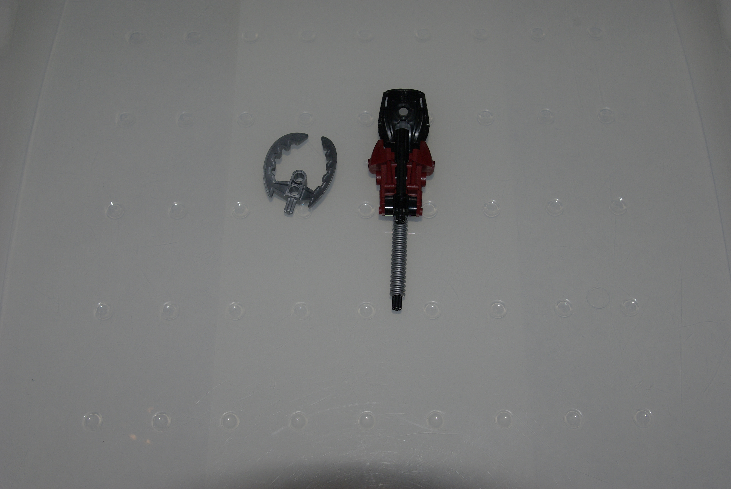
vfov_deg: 29.0
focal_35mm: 46
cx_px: 366
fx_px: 945
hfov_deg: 42.3
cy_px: 244
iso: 400
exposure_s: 1/45
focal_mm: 31
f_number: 8
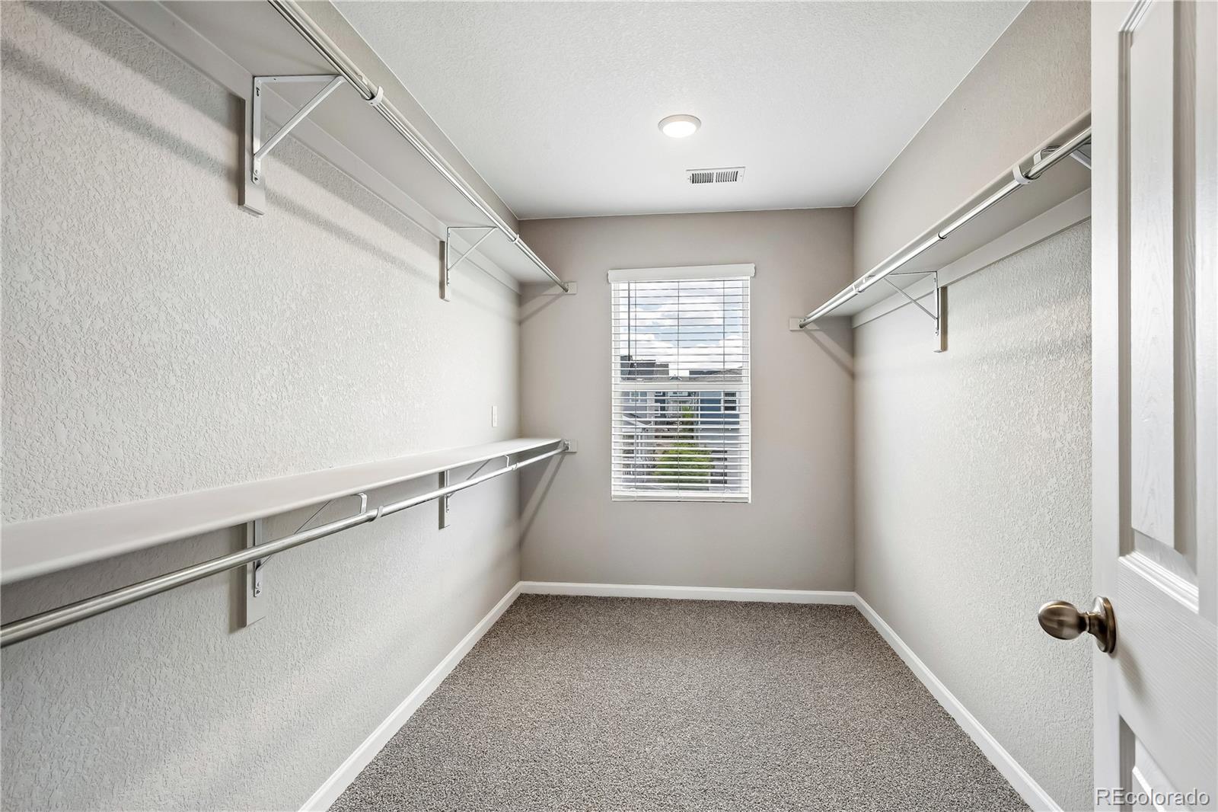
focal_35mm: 18
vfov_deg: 68.9
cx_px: 609
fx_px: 592
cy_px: 406
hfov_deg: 91.6
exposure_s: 1/125
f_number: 10
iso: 400
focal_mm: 17.5
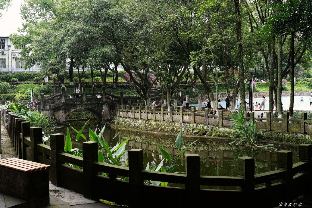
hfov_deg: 55.8
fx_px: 295
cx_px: 156
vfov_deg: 38.9
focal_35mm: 34
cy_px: 104
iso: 320
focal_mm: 34
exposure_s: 1/160
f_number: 4
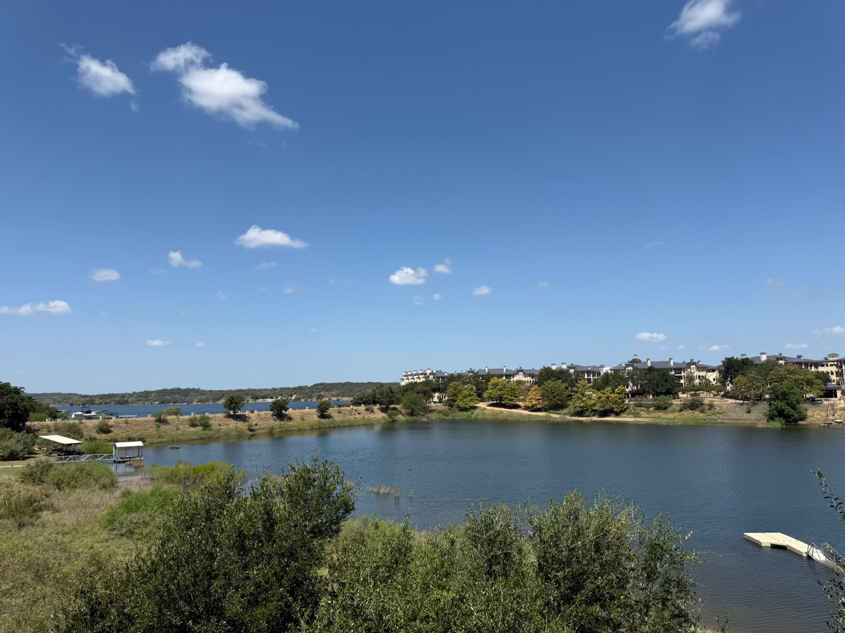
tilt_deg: +7.4
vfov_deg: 56.8
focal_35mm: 24
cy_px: 316
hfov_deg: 71.6
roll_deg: +0.9
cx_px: 422
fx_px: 586
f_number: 1.78
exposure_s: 1/6173
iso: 80
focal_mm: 6.76
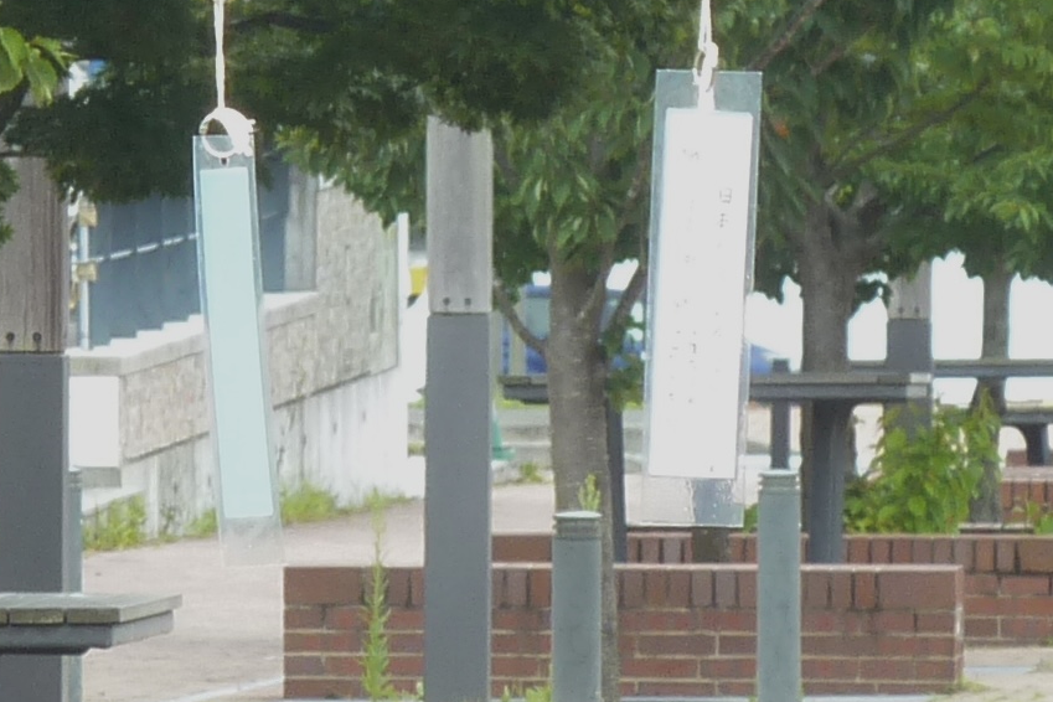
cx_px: 808
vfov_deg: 2.7
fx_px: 14946
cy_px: 96
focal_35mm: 511
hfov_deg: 4.0
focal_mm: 29.9
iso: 80
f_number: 4.5
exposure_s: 1/60
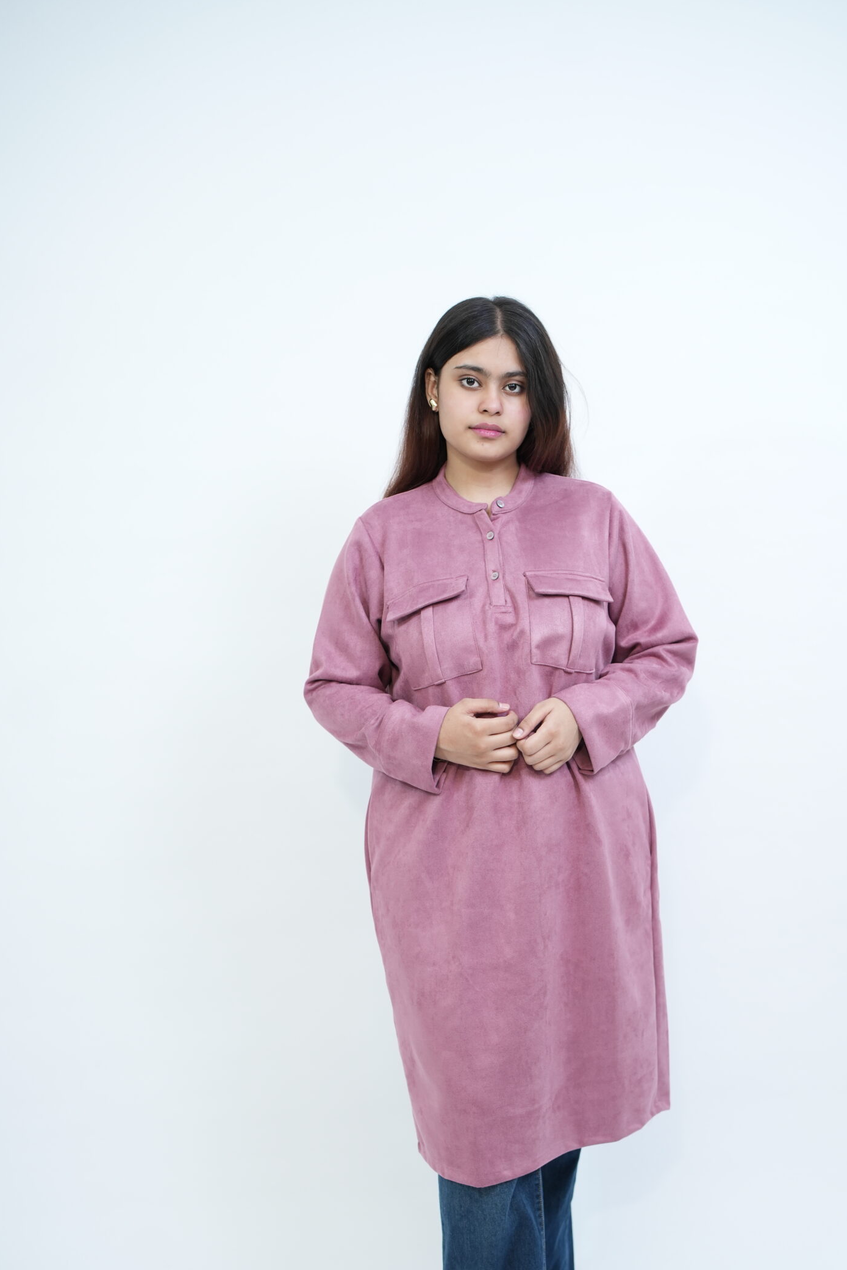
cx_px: 499
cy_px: 768
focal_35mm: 43
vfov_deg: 45.2
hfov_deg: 31.1
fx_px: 1518
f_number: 2.5
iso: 500
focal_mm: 35
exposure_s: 1/200
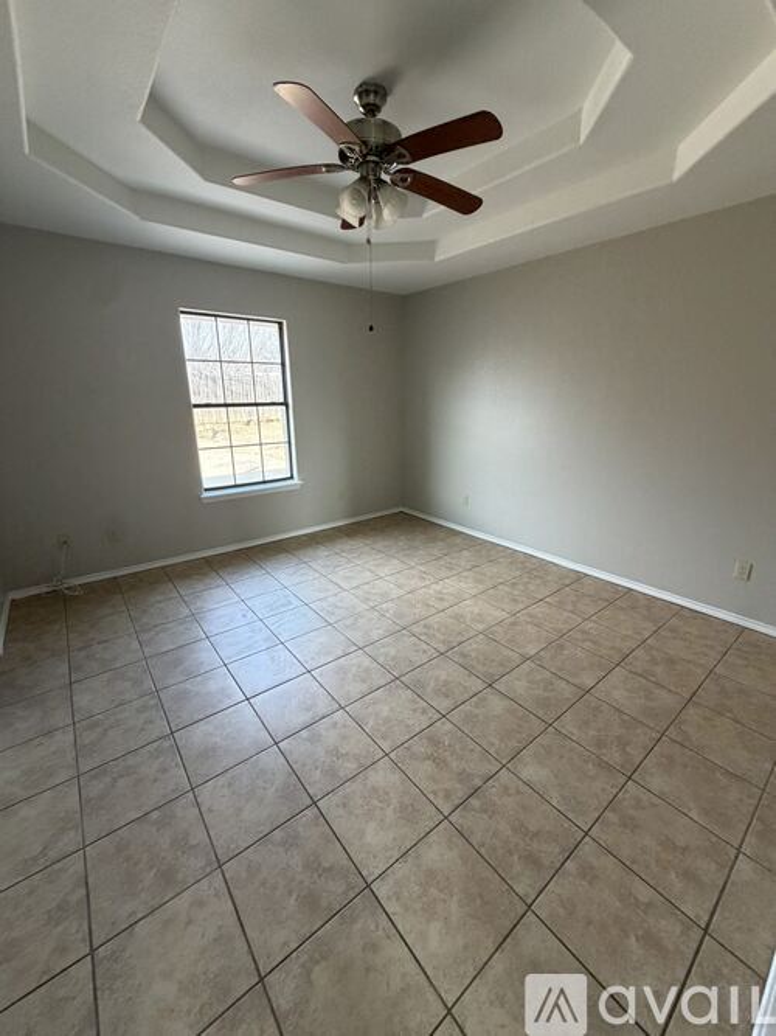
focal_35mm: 14
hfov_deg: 85.7
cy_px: 518
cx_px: 388
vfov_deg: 102.1
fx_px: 419
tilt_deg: -16.1
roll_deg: -1.4
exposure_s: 1/121
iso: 320
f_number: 2.2
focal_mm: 2.22
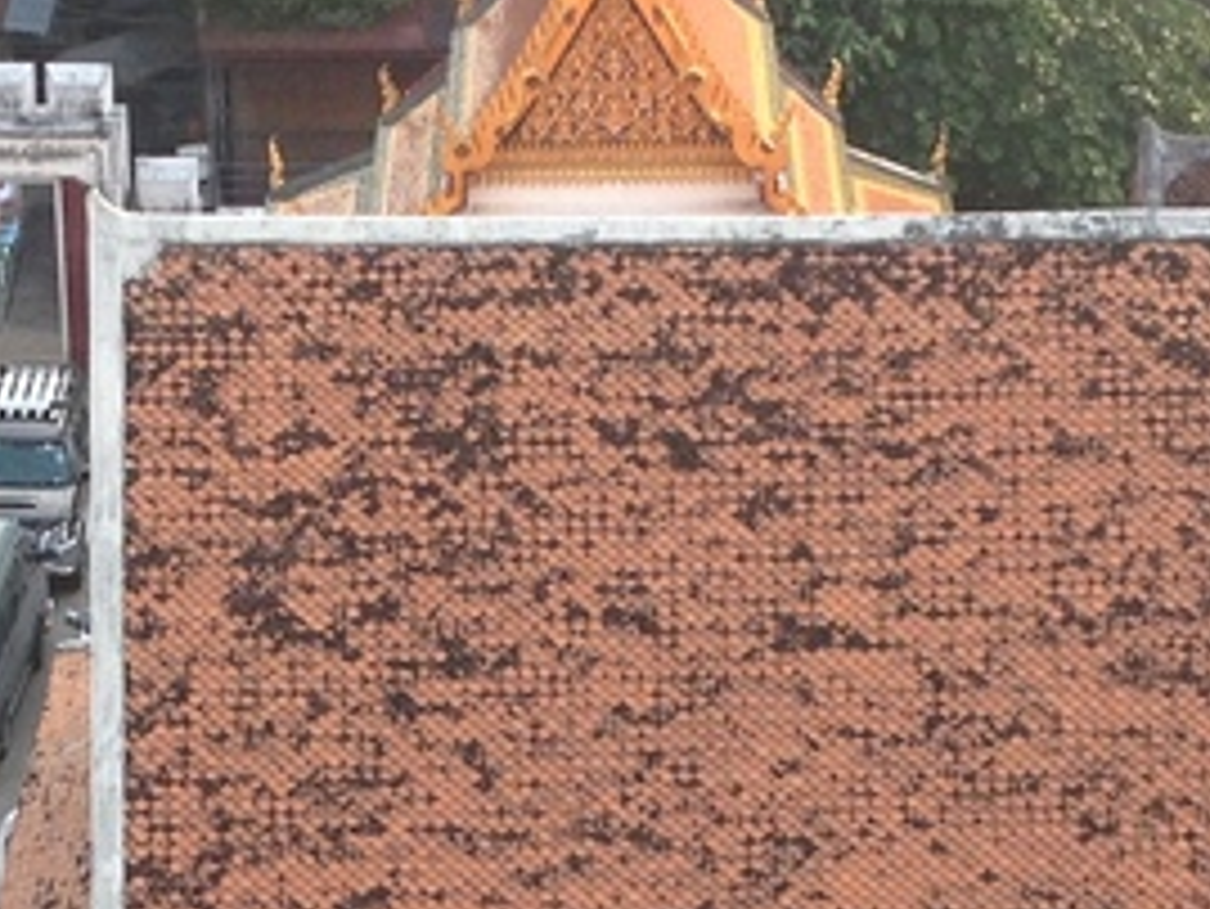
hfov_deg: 12.6
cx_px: 427
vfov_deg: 9.4
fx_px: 5455
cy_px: 1035
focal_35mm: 156
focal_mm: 4.28
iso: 64
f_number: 2.4
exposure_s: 1/400
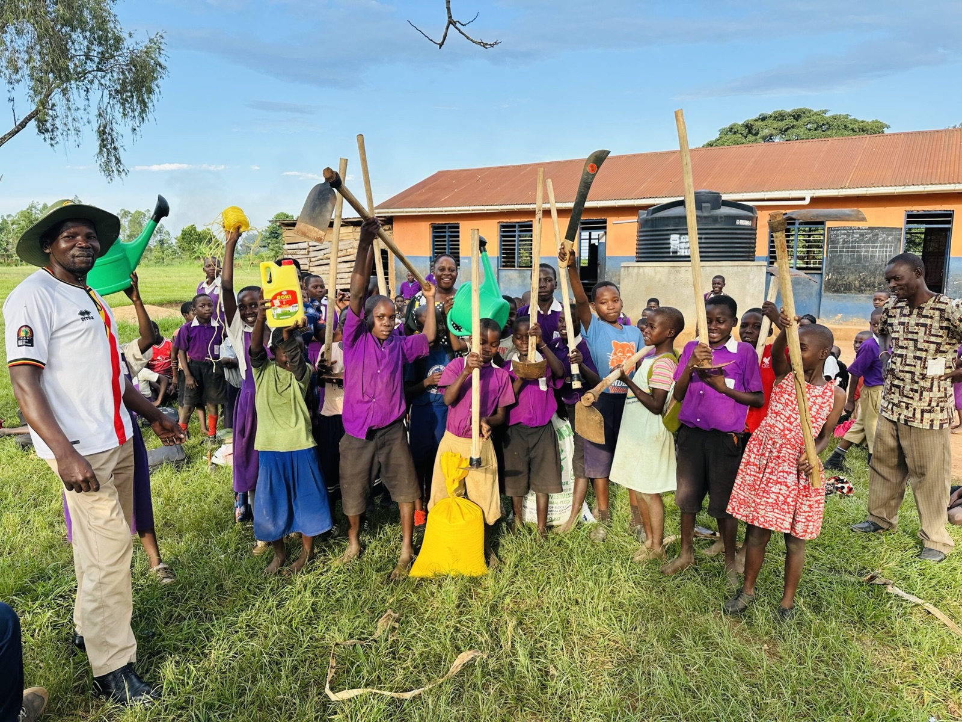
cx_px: 481
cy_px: 361
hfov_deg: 71.6
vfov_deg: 56.8
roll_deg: -0.8
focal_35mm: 24
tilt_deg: -8.5
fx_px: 667
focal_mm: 6.86
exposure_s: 1/685
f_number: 1.78
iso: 80
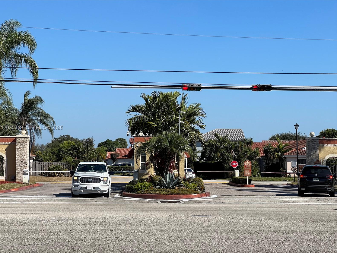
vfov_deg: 18.9
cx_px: 167
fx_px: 760
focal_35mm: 78
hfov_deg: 25.0
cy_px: 128
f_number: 2.8
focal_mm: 9
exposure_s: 1/911
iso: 32
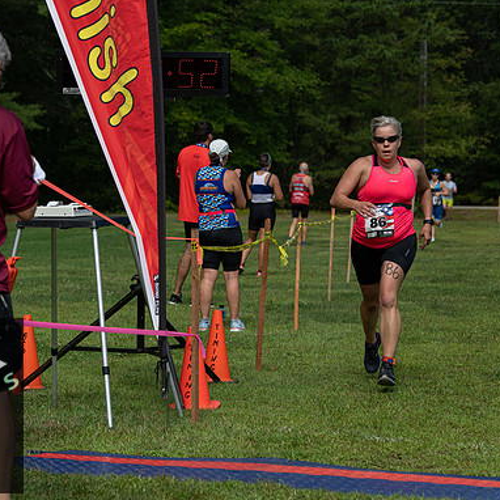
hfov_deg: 13.5
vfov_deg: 13.5
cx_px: 217
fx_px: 2108
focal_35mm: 129
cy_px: 251
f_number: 5.6
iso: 200
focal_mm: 100
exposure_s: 1/1000
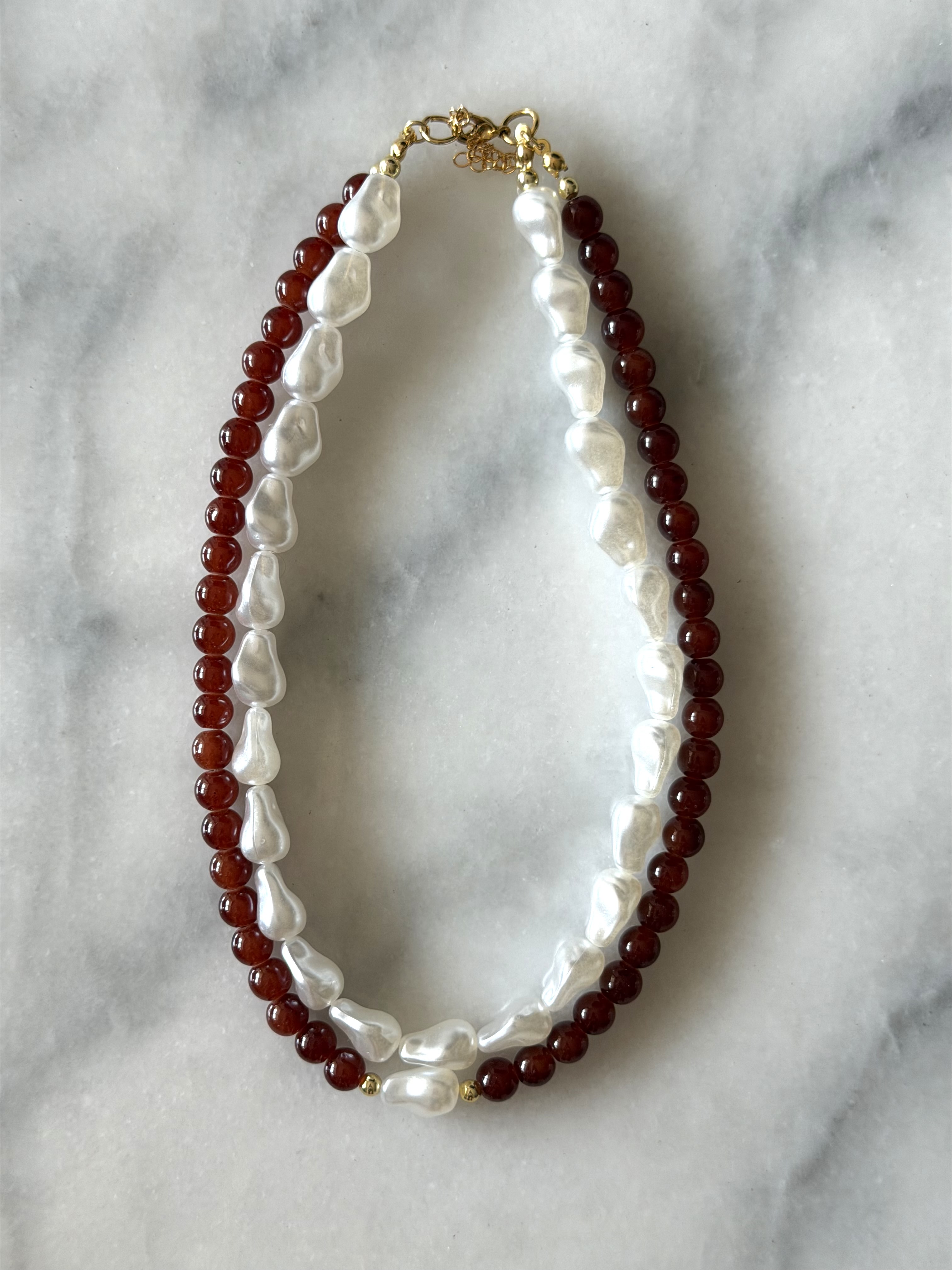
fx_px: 1760
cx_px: 476
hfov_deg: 30.3
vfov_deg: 39.7
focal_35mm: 48
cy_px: 635
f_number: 1.78
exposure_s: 1/121
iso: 100
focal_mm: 6.76
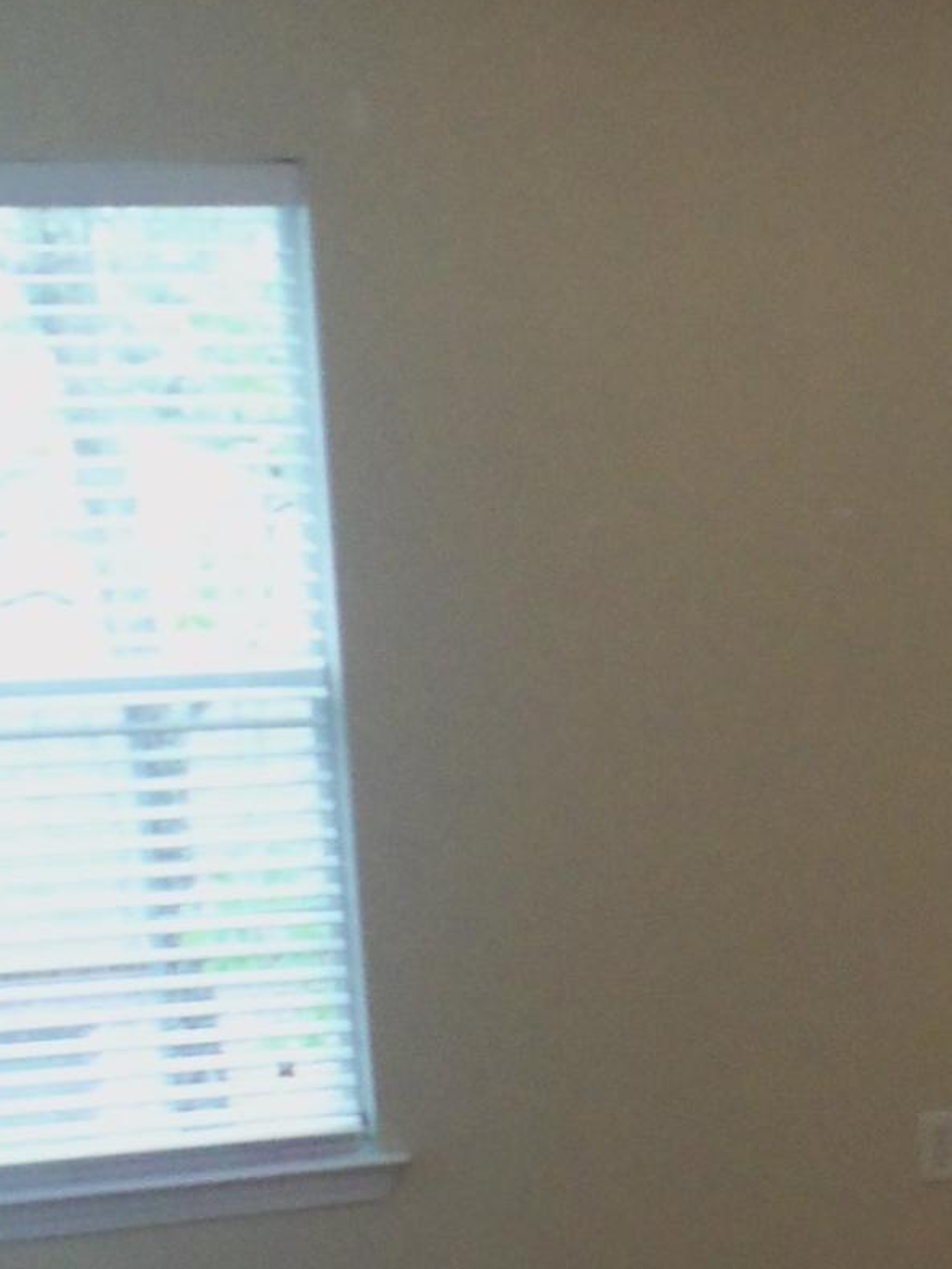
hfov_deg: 20.0
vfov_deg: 26.8
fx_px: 2603
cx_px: 987
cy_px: 1049
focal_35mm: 71
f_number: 3.3
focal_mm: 5.1
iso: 400
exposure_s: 1/60
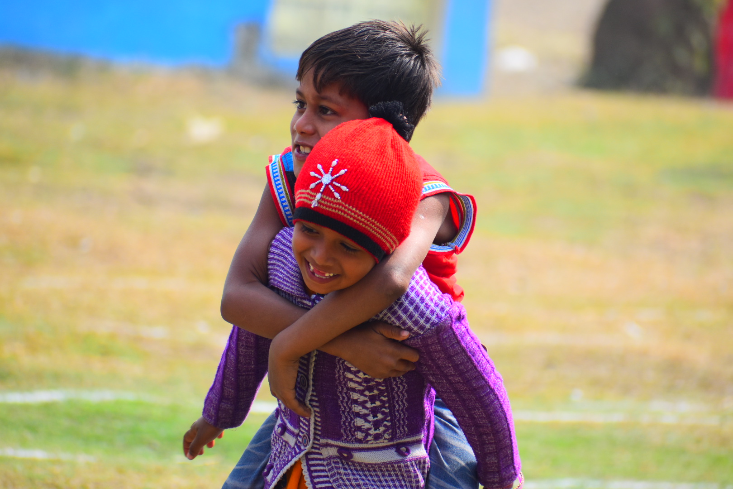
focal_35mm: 405
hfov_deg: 5.1
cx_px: 366
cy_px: 244
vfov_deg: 3.4
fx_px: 8246
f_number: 7.1
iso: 200
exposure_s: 1/500
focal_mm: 270
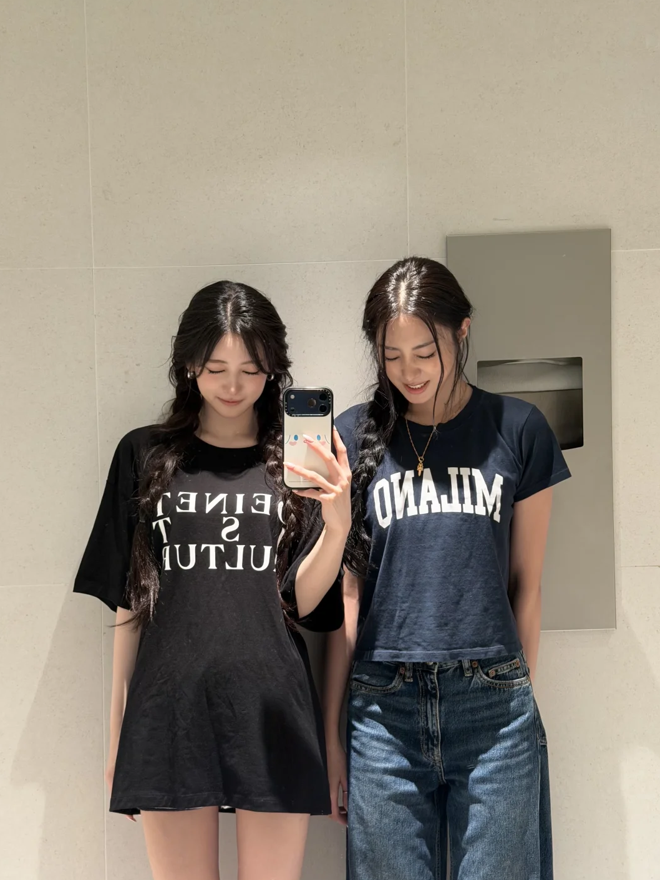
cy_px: 445
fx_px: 1246
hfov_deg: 29.7
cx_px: 333
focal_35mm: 49
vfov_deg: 38.9
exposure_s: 1/60
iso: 250
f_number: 1.78
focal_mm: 6.76
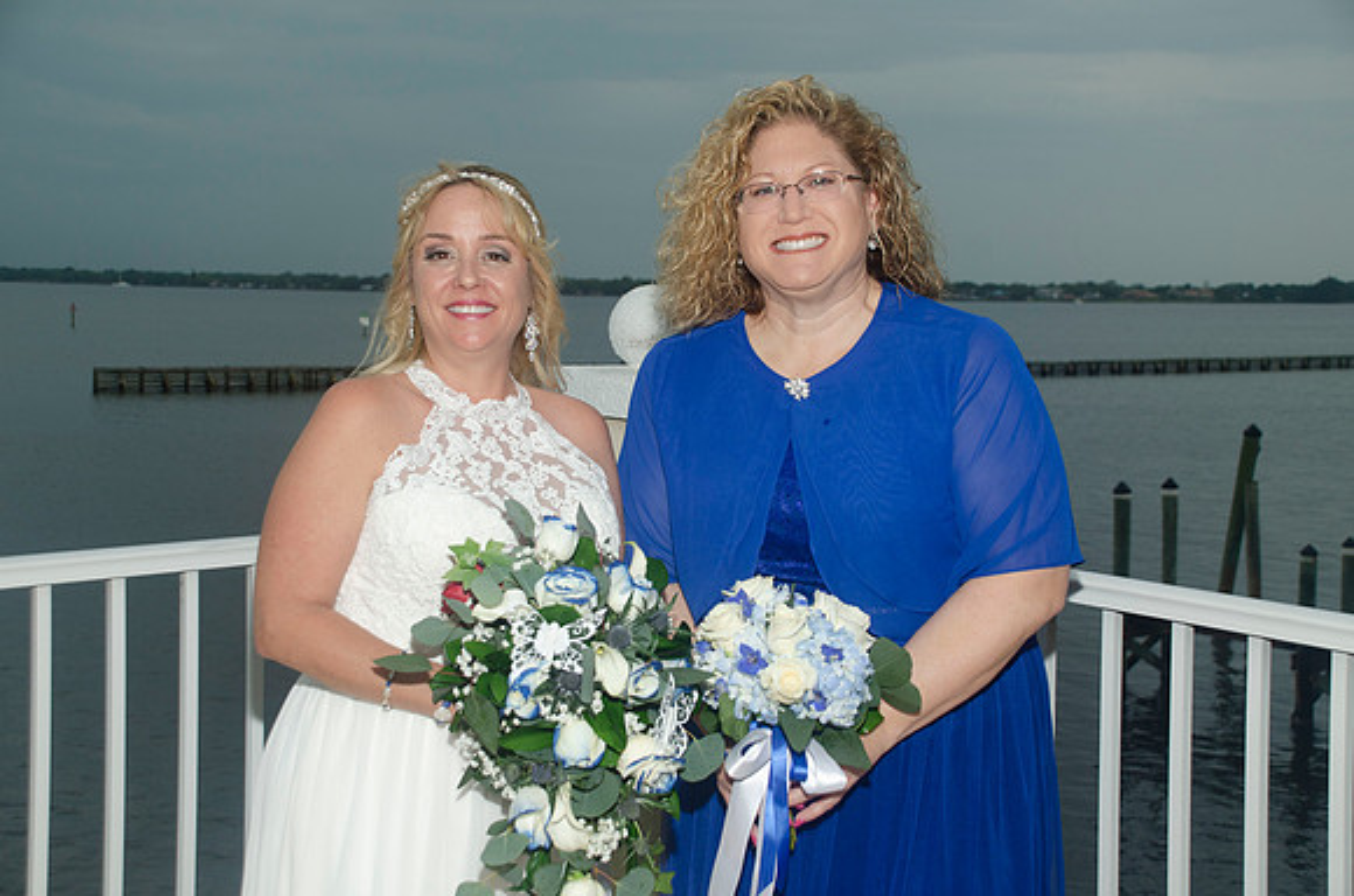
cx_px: 677
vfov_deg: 27.9
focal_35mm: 48
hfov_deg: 41.2
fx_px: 1801
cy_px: 448
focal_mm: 32
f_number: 5.6
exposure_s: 1/160
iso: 200
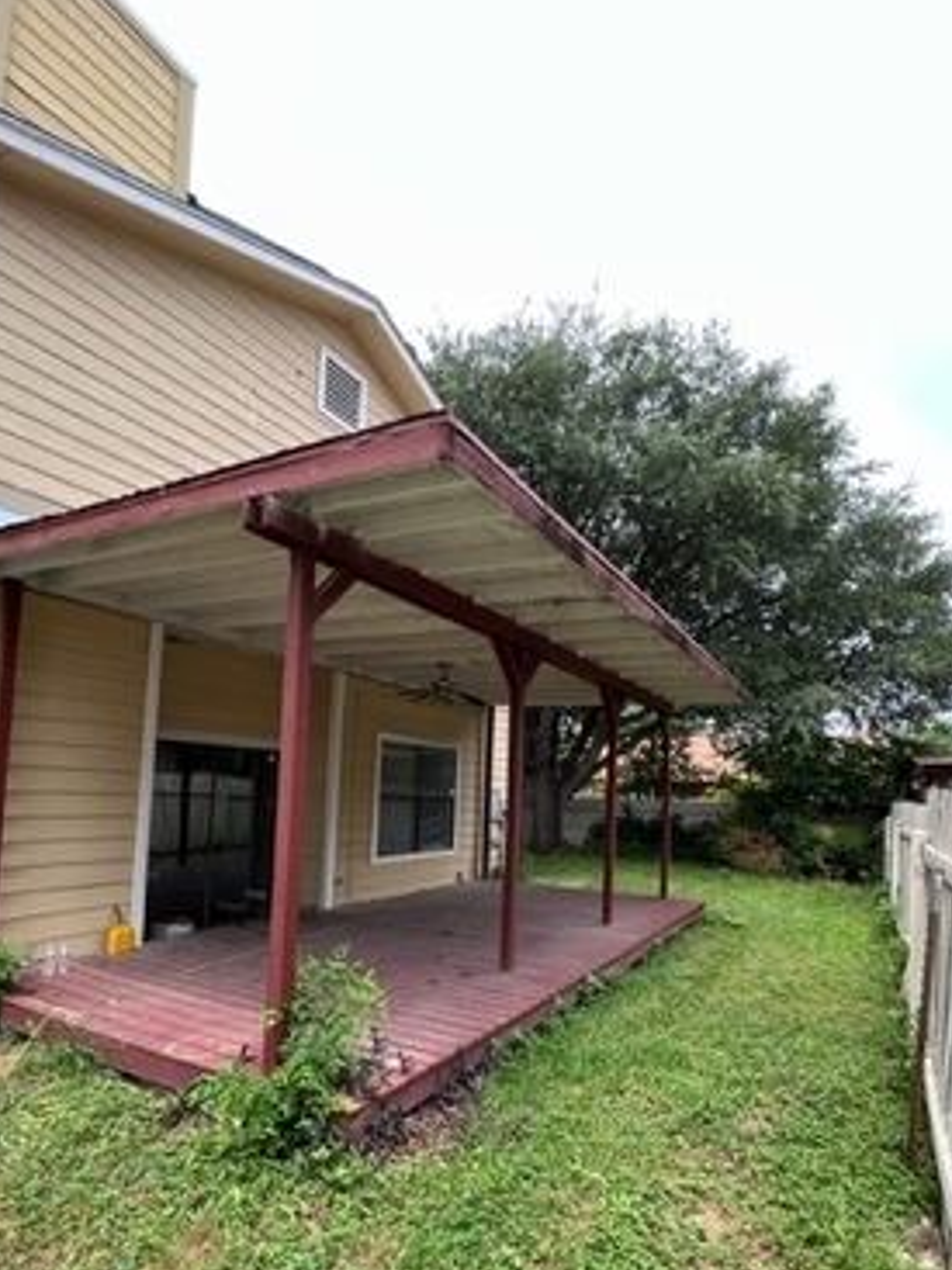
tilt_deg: +2.2
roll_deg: -2.5
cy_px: 761
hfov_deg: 74.7
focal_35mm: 17
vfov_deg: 89.9
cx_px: 495
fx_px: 624
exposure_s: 1/290
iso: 32
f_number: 1.8
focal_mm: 1.57
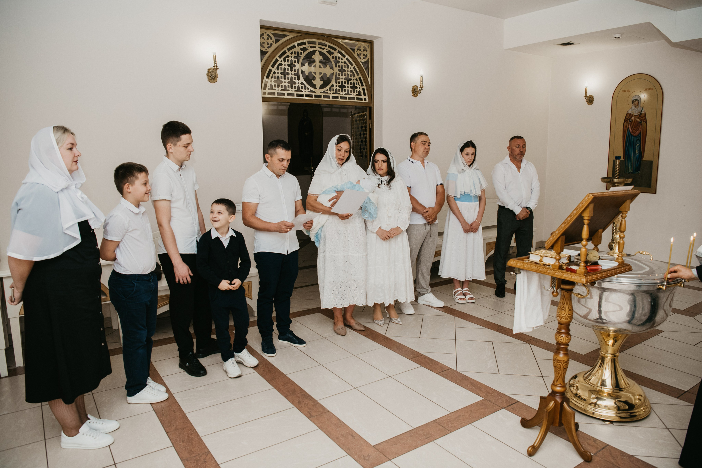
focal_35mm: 25
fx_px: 478
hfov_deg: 72.6
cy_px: 234
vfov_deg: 52.2
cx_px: 351
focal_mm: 24
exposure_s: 1/160
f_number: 4
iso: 400
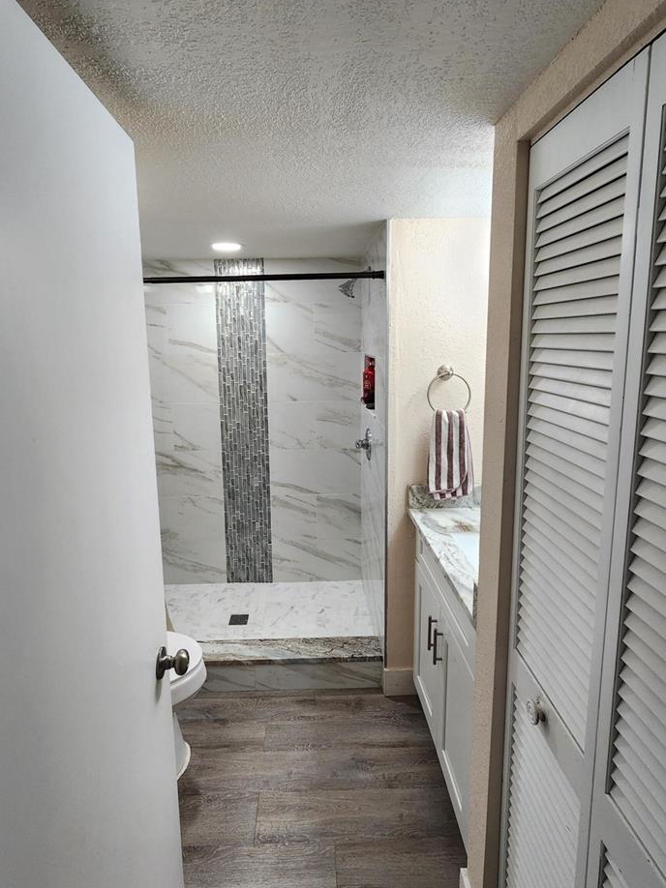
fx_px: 436
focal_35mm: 17
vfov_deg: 90.8
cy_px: 400
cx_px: 319
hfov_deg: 74.7
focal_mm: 2.2
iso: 125
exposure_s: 1/60
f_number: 2.2
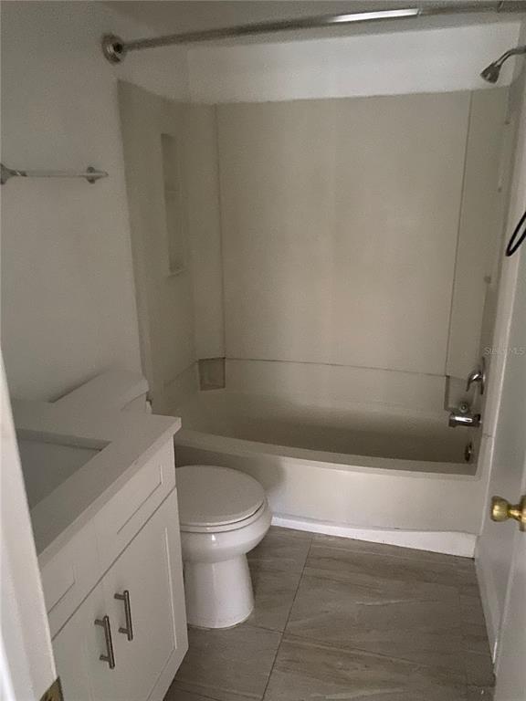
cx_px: 263
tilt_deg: -15.6
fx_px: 527
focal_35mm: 26
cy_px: 350
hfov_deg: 53.1
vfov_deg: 67.3
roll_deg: +1.7
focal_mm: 4.25
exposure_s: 1/10
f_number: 1.8
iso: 500
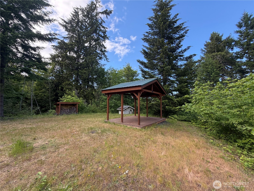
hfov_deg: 102.1
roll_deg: +0.7
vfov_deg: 85.7
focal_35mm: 14
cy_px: 96
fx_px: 103
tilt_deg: +4.7
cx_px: 127
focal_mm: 2.22
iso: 50
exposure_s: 1/233
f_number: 2.2
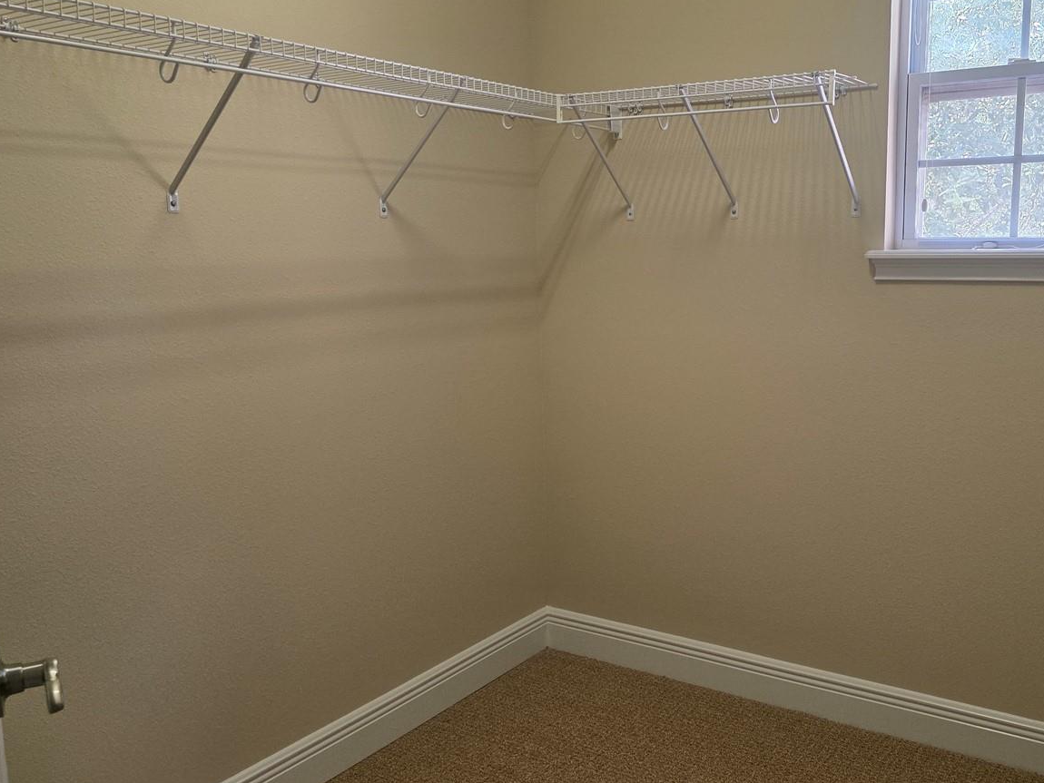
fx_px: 965
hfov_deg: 55.9
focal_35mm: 32
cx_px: 673
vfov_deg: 44.2
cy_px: 377
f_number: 1.7
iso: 200
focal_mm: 6.3
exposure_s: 1/120
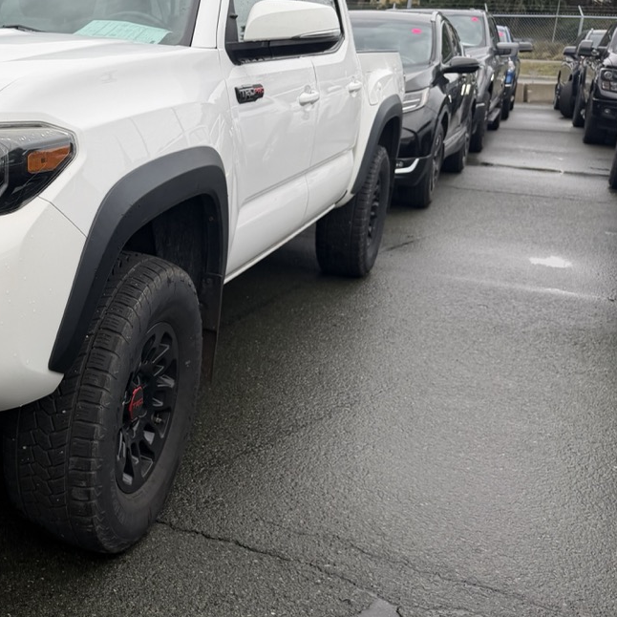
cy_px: 243
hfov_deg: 36.3
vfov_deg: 39.8
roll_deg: +0.1
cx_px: 11
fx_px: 847
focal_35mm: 42
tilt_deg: -9.7
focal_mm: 6.76
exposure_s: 1/627
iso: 80
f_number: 1.78
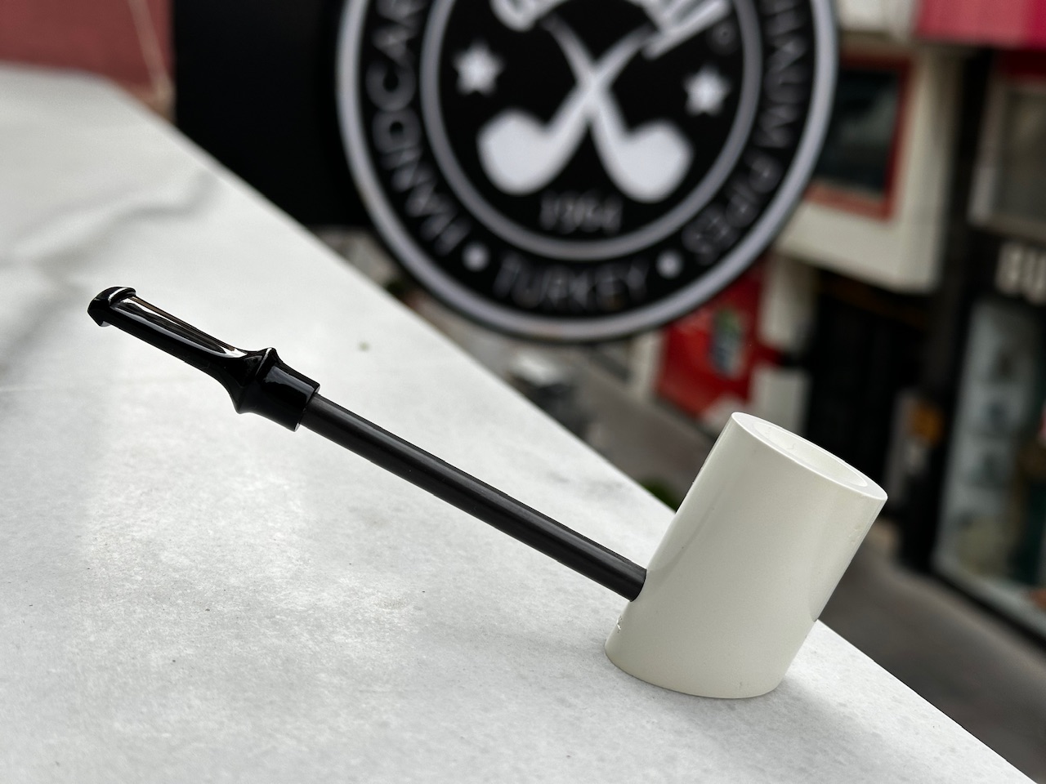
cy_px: 392
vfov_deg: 30.3
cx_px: 523
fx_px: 1450
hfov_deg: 39.7
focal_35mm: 48
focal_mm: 6.86
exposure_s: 1/2203
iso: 64
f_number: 1.78
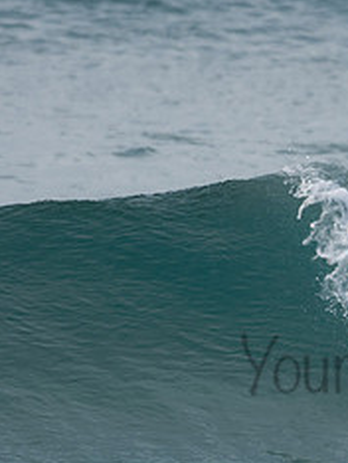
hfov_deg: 1.3
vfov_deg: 1.7
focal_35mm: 1144
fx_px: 15307
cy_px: 347
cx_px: 445
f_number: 5.6
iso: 560
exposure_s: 1/1600
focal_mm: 320
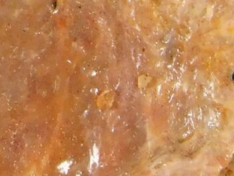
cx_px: -129
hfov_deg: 1.0
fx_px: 13143
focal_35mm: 1943
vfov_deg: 0.8
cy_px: -78
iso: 125
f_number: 5.7
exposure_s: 1/160
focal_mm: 47.2
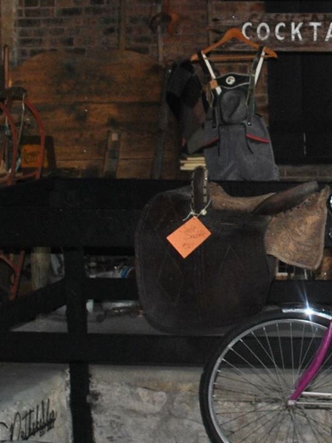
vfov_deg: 17.2
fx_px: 1458
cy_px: 144
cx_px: 392
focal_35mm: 114
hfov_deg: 12.7
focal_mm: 18
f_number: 3.5
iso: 200
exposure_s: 1/60
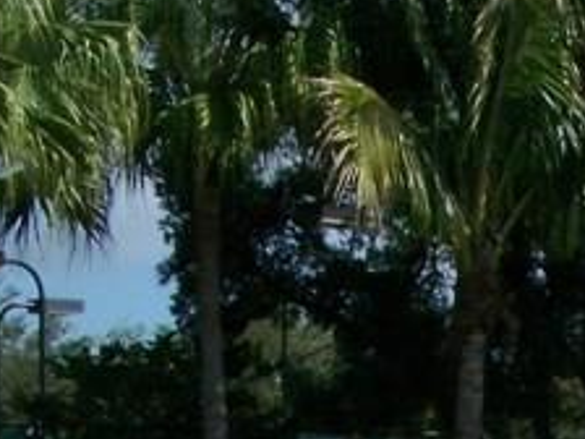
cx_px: 629
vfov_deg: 8.2
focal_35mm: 174
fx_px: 2941
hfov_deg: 11.2
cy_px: 836
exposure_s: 1/1000
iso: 160
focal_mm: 6.3
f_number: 5.6
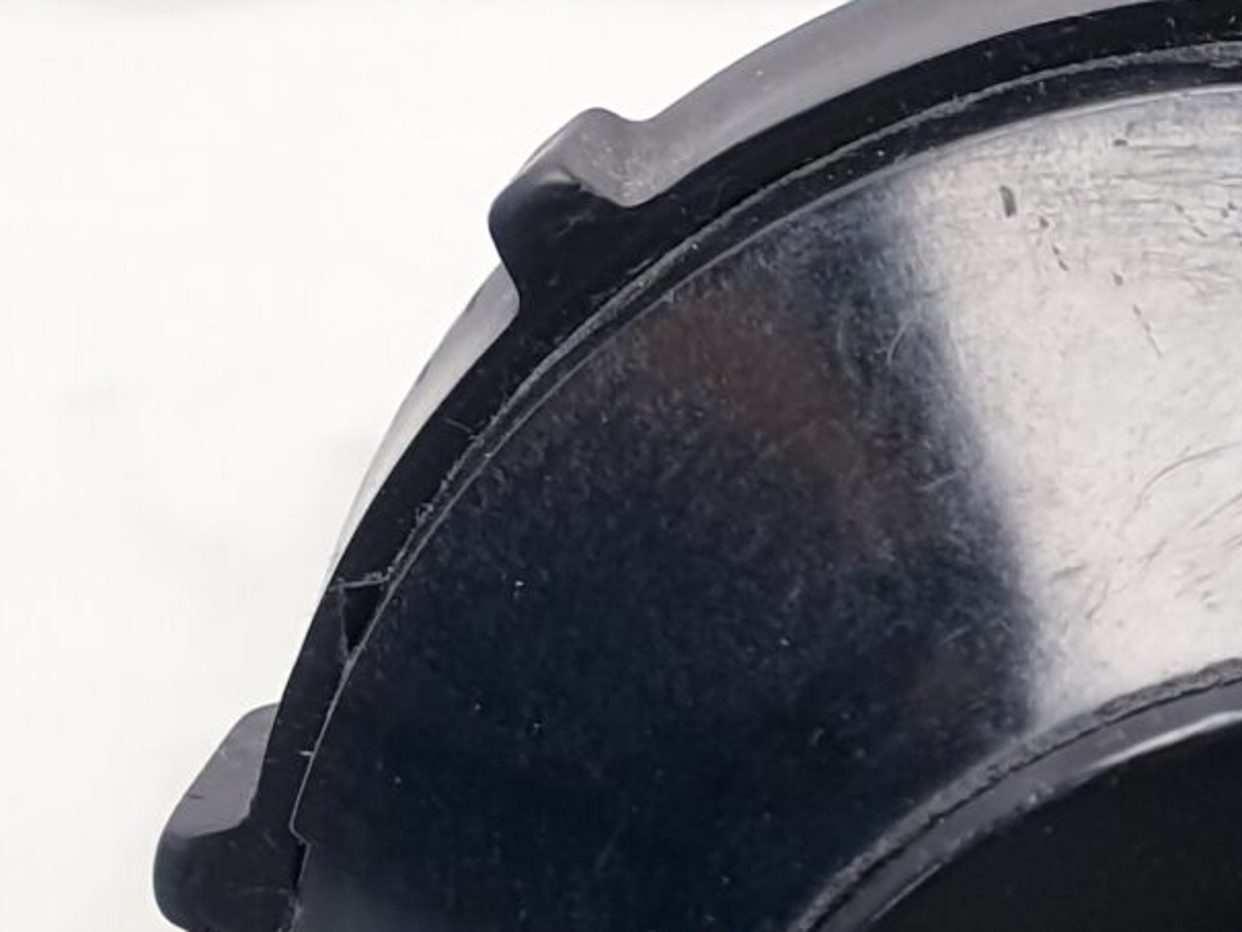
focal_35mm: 110
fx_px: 3948
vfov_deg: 13.4
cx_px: 1946
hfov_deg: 16.1
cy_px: 665
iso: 80
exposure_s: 1/50
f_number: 2.4
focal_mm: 4.3
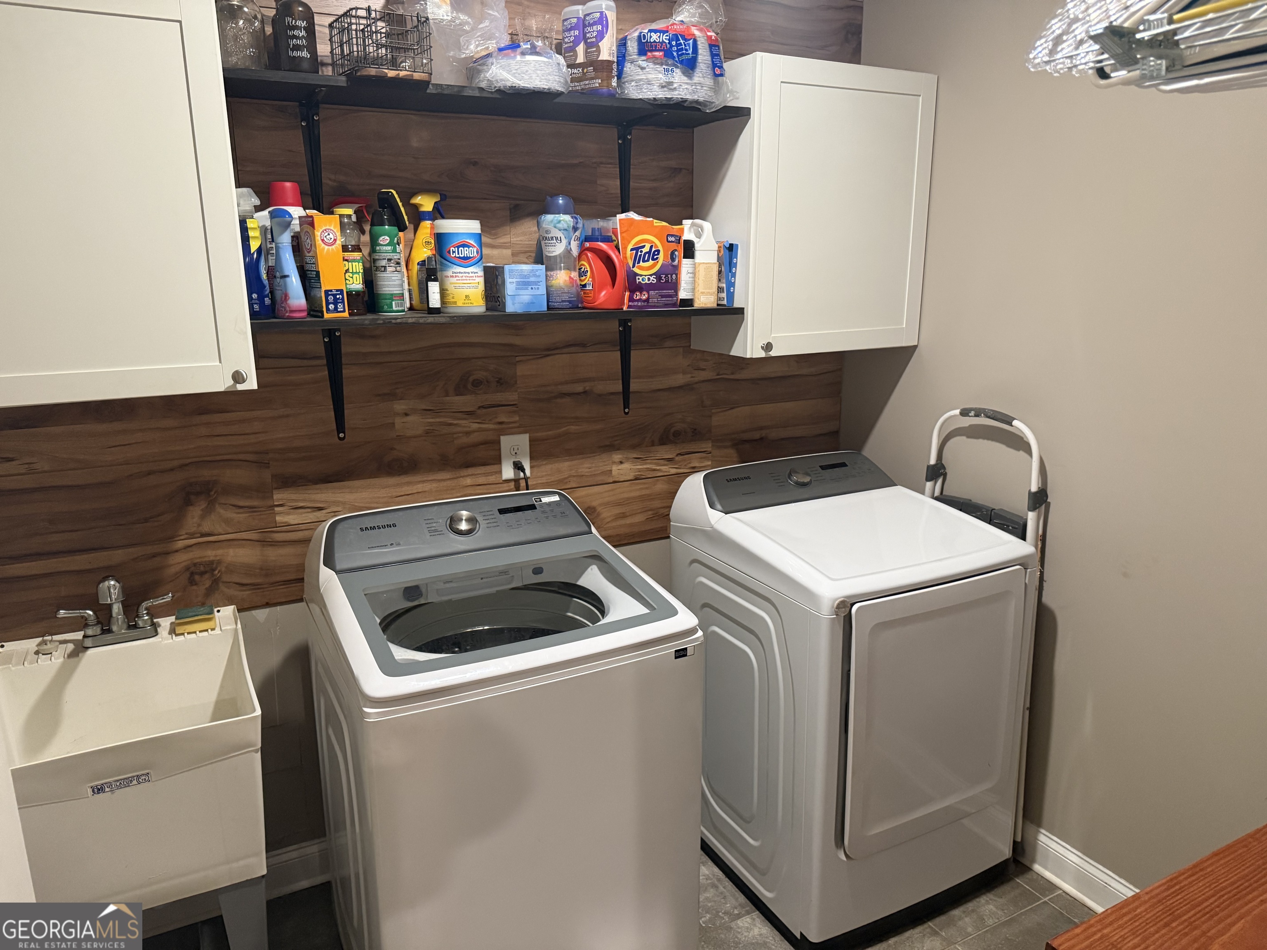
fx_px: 878
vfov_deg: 56.8
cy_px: 475
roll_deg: +0.1
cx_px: 634
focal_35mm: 24
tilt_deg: -13.1
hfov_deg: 71.6
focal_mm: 6.76
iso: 500
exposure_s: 1/60
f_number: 1.78
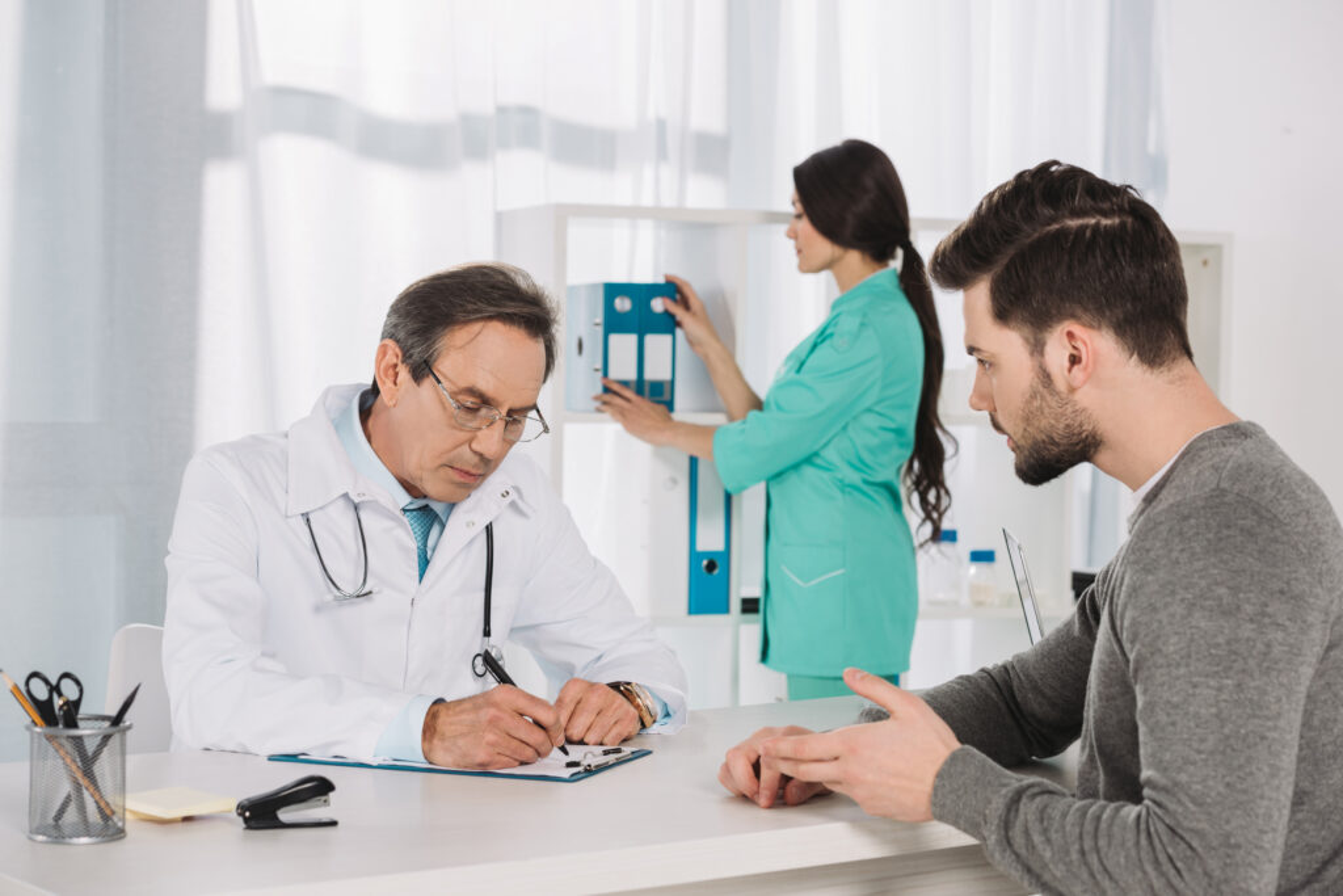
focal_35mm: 70
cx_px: 672
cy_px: 448
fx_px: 2612
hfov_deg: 28.8
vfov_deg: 19.5
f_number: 5
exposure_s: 1/160
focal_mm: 70
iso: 125
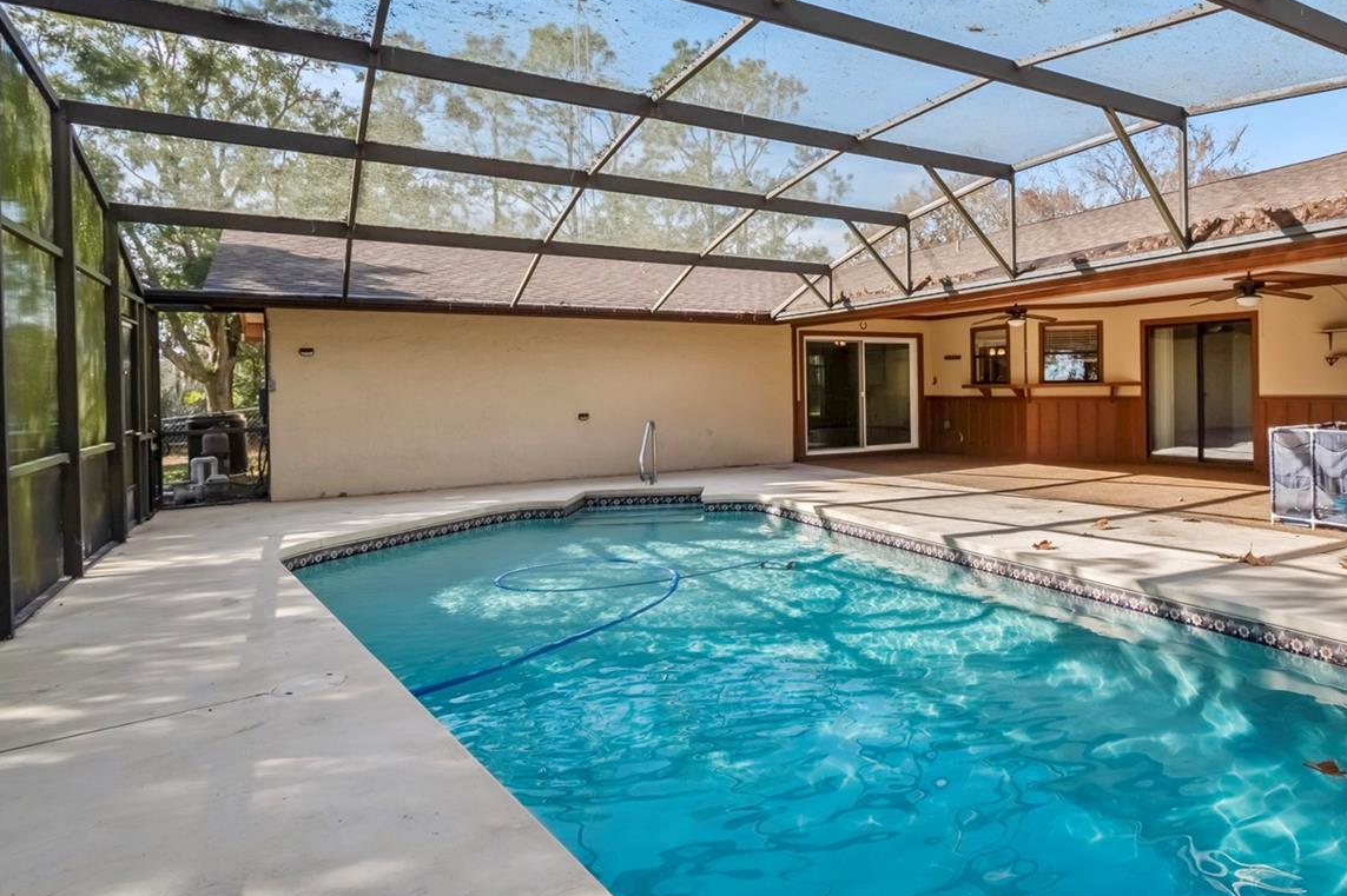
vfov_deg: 59.2
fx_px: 785
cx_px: 886
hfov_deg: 78.9
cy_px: 386
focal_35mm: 21
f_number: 9
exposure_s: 1/320
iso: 250
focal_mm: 10
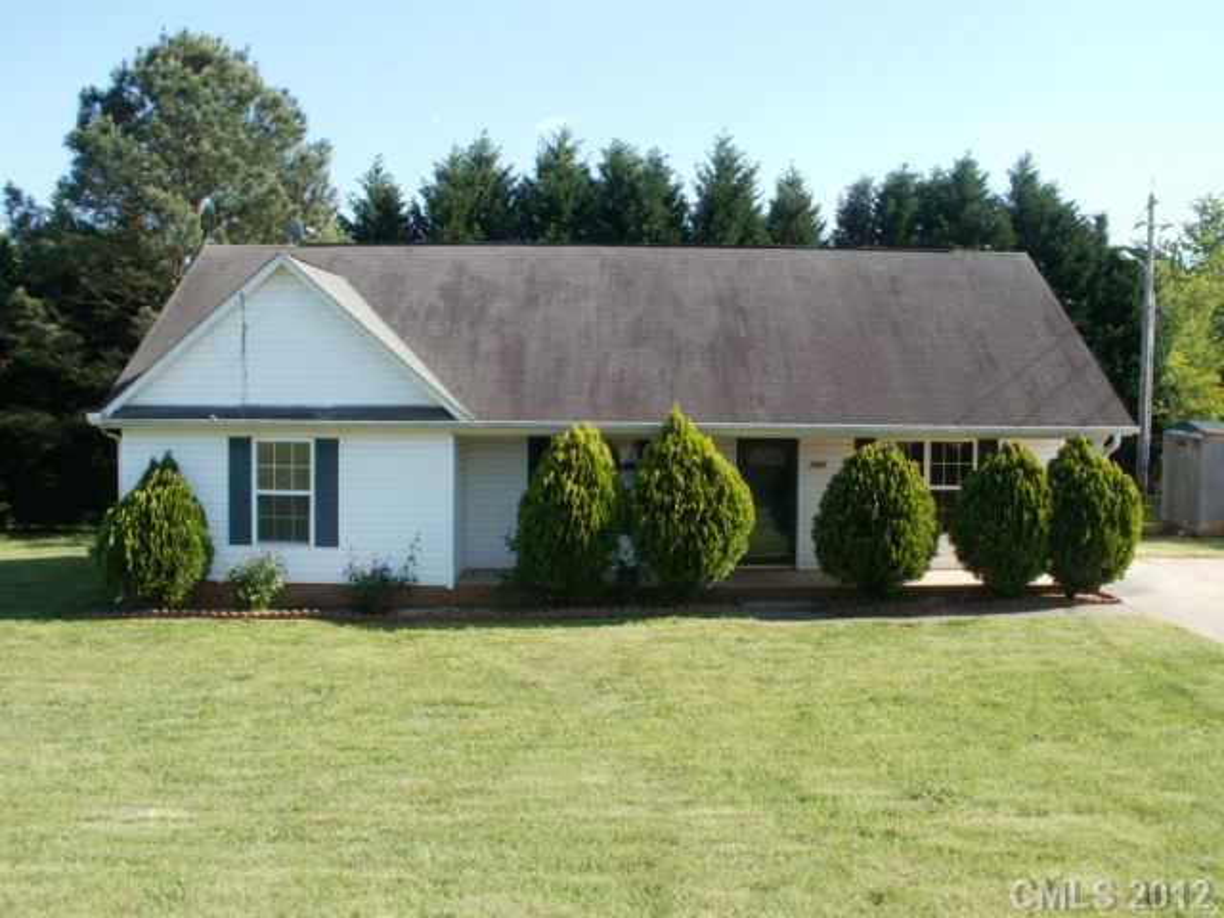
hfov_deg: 51.4
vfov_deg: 39.7
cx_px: 612
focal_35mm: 36
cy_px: 459
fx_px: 1273
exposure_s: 1/200
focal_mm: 6.3
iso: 100
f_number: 5.6
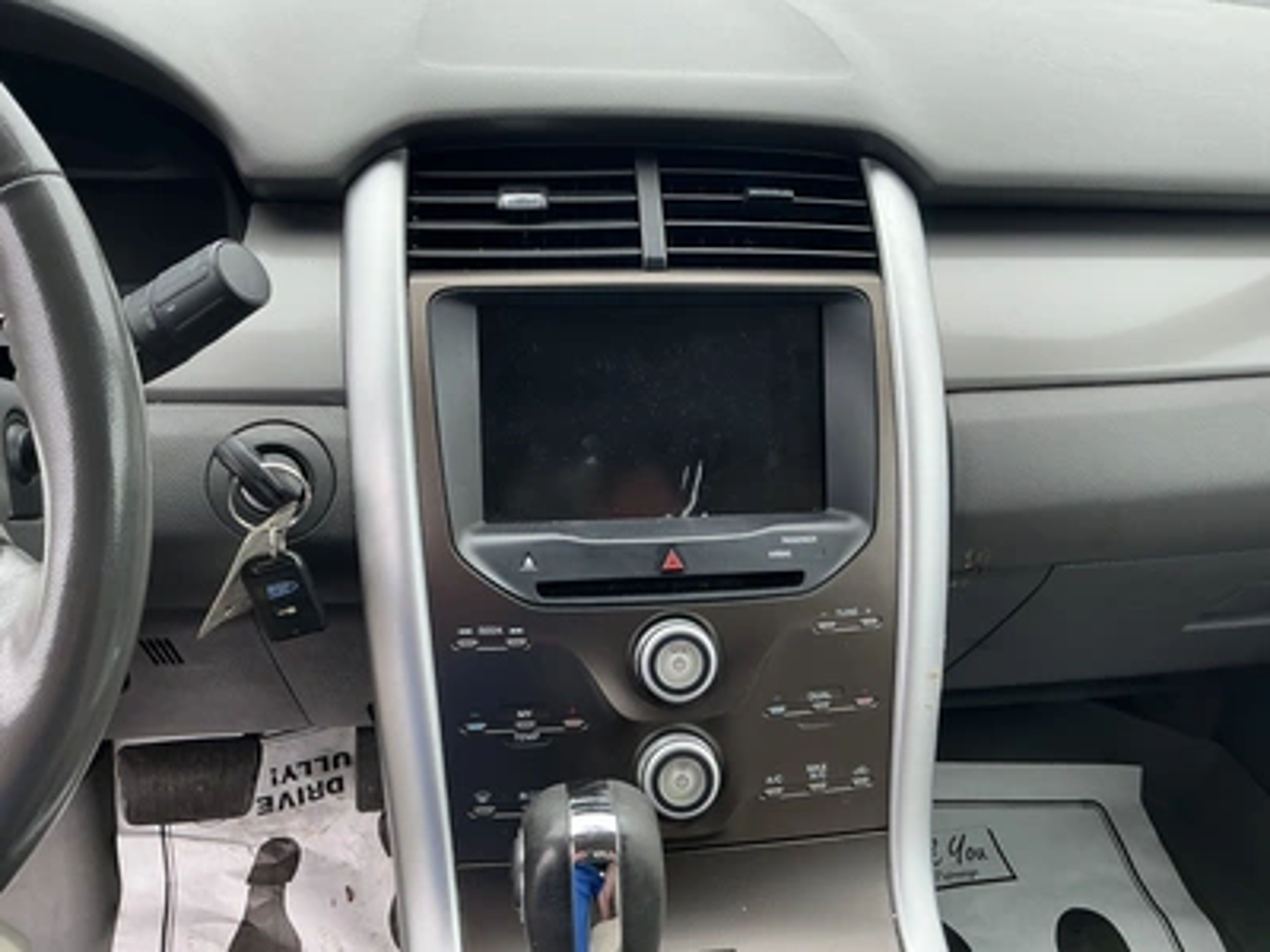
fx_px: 1027
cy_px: 476
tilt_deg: -25.6
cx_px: 635
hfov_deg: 63.4
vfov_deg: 49.7
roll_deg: -4.5
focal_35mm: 28
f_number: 1.8
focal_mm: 3
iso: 20
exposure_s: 1/151
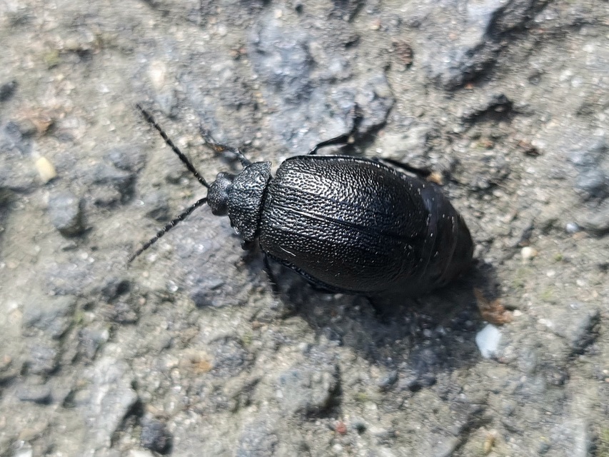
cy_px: 228
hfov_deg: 67.3
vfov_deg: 53.1
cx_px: 304
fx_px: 457
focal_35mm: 26
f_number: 1.8
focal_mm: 5.4
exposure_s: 1/172
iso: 50
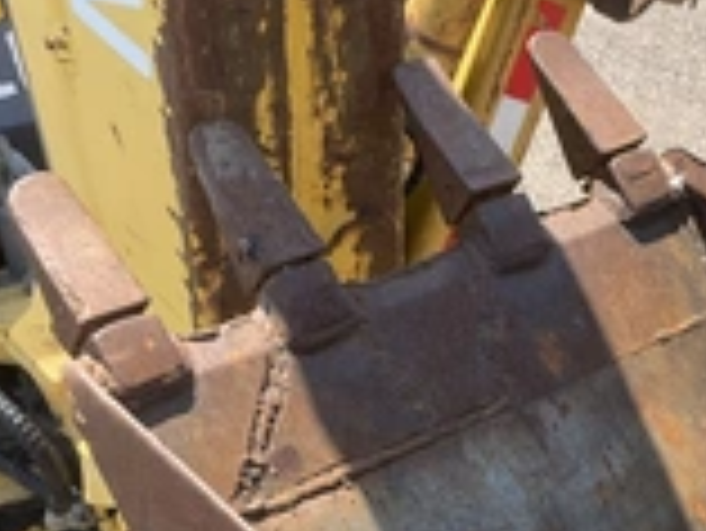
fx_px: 1510
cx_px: 585
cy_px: 405
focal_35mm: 74
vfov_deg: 19.8
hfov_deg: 25.8
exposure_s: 1/620
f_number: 1.8
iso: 25
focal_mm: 3
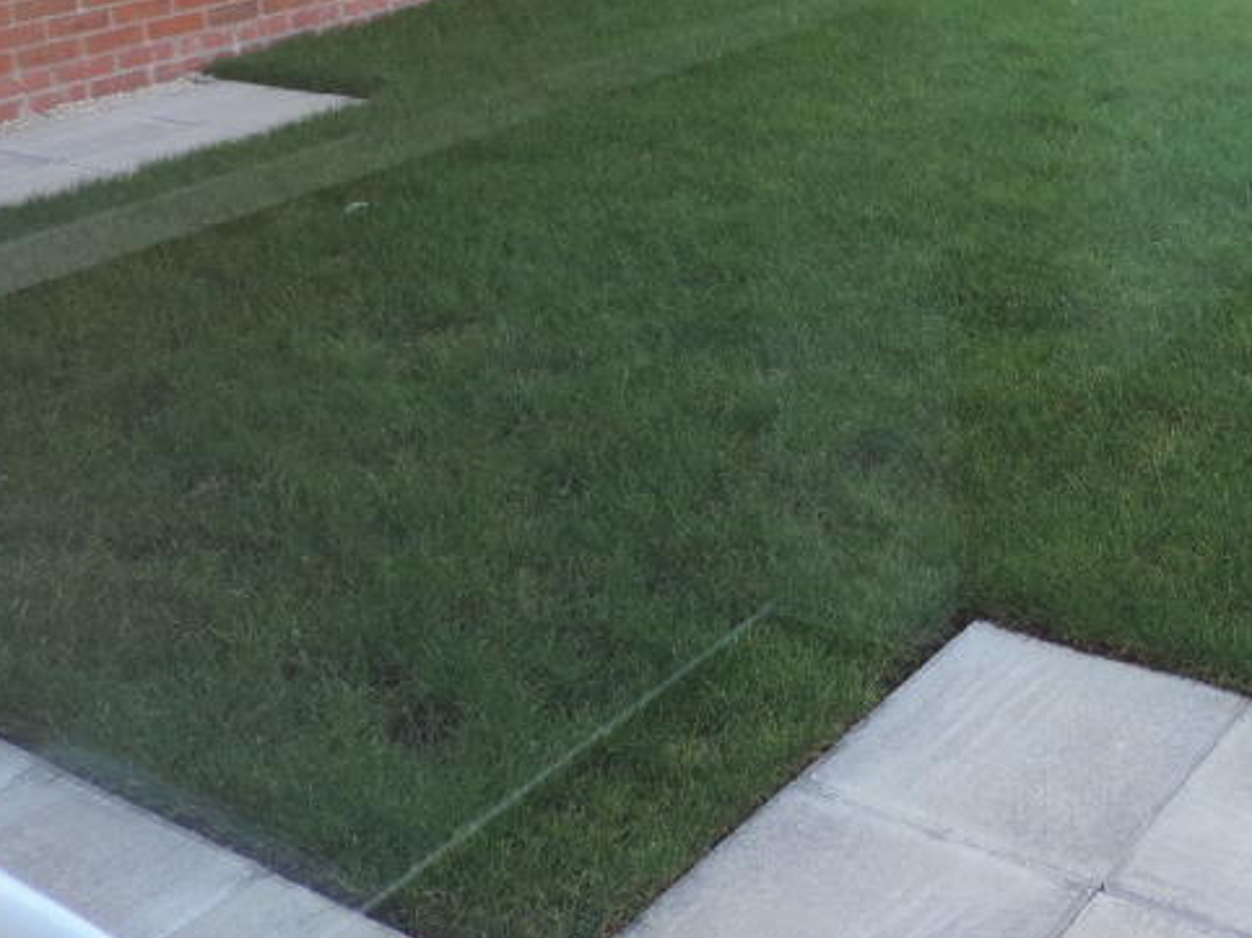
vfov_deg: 27.1
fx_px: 1844
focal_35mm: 51
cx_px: 1047
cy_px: 16
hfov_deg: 35.9
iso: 80
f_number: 3
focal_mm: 4.3
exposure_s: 1/125
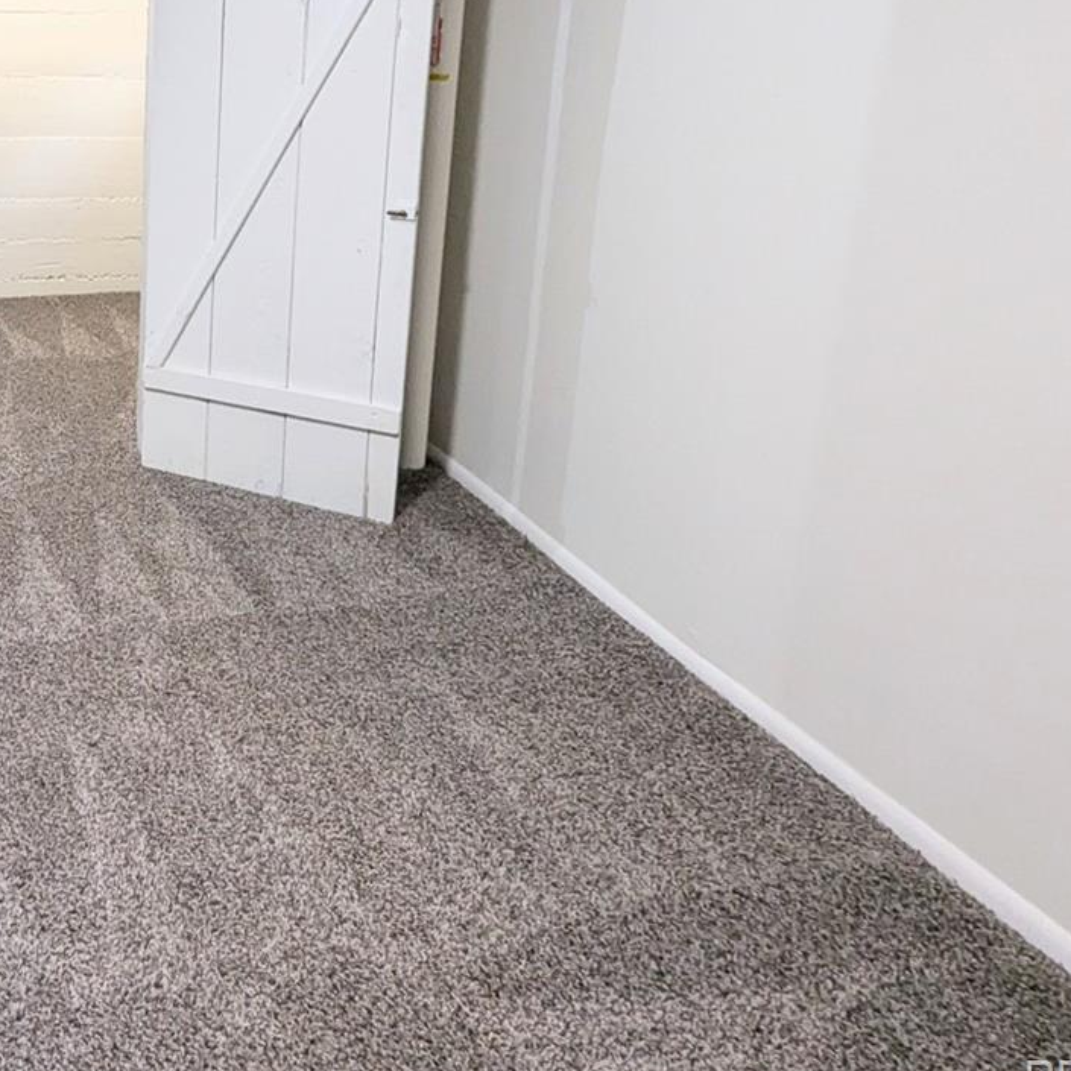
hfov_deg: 51.8
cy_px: 197
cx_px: 61
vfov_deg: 56.1
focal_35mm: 26
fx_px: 910
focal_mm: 1.95
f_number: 2.2
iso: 213
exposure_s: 1/60
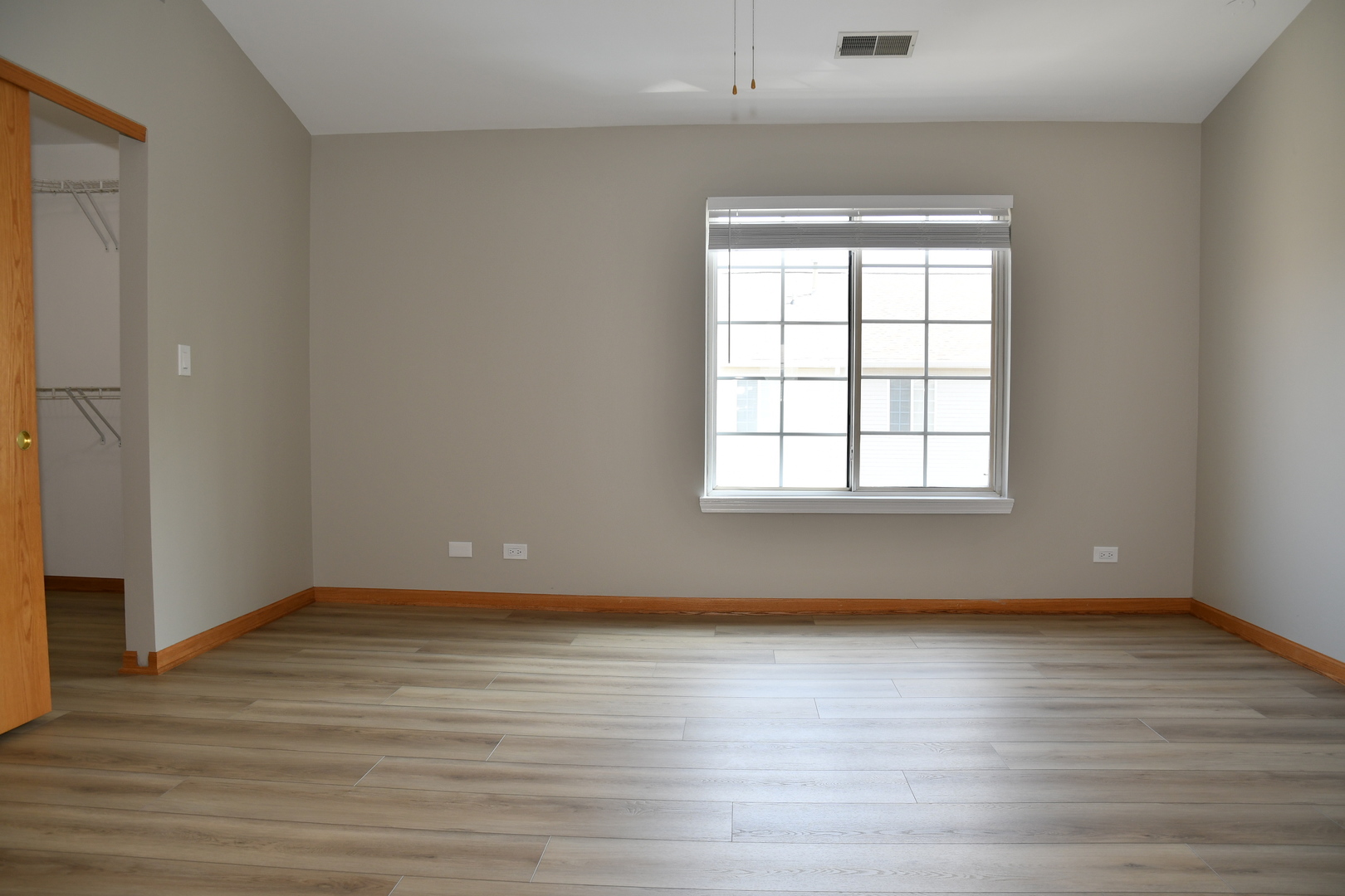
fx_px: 897
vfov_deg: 53.1
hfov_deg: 73.7
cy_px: 448
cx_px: 672
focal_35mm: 24
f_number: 4.5
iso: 125
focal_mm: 16
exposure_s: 1/80
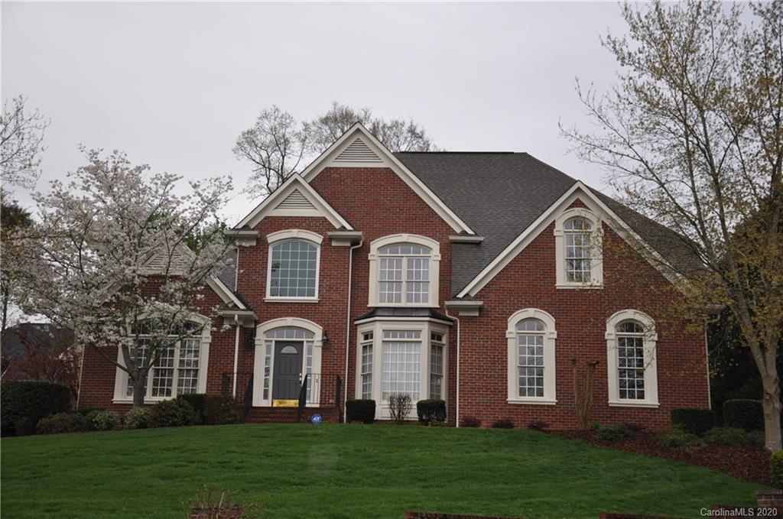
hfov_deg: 38.9
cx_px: 392
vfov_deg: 26.4
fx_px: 1107
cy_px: 260
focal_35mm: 51
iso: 200
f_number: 4.2
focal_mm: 34
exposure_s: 1/200
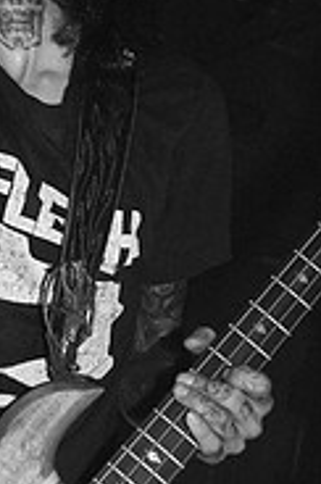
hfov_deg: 10.6
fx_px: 1721
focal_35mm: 128
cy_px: 216
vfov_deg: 16.0
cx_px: 33
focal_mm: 35
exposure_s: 1/40
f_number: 3.2
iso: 800
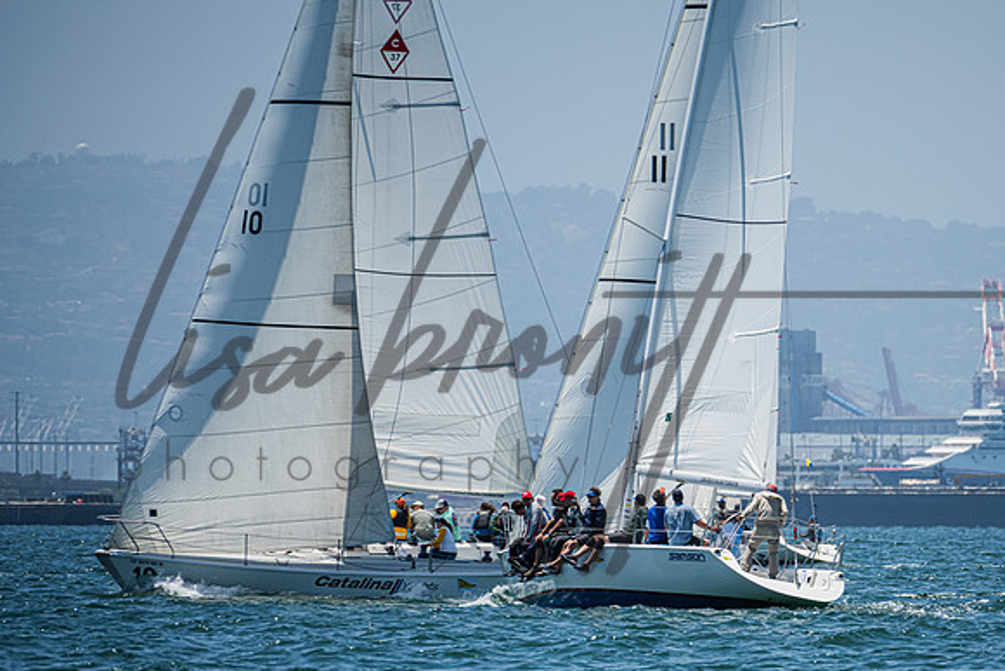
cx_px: 661
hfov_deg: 3.8
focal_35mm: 537
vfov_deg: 2.6
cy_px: 441
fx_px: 14994
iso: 400
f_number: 8
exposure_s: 1/1600
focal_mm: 400
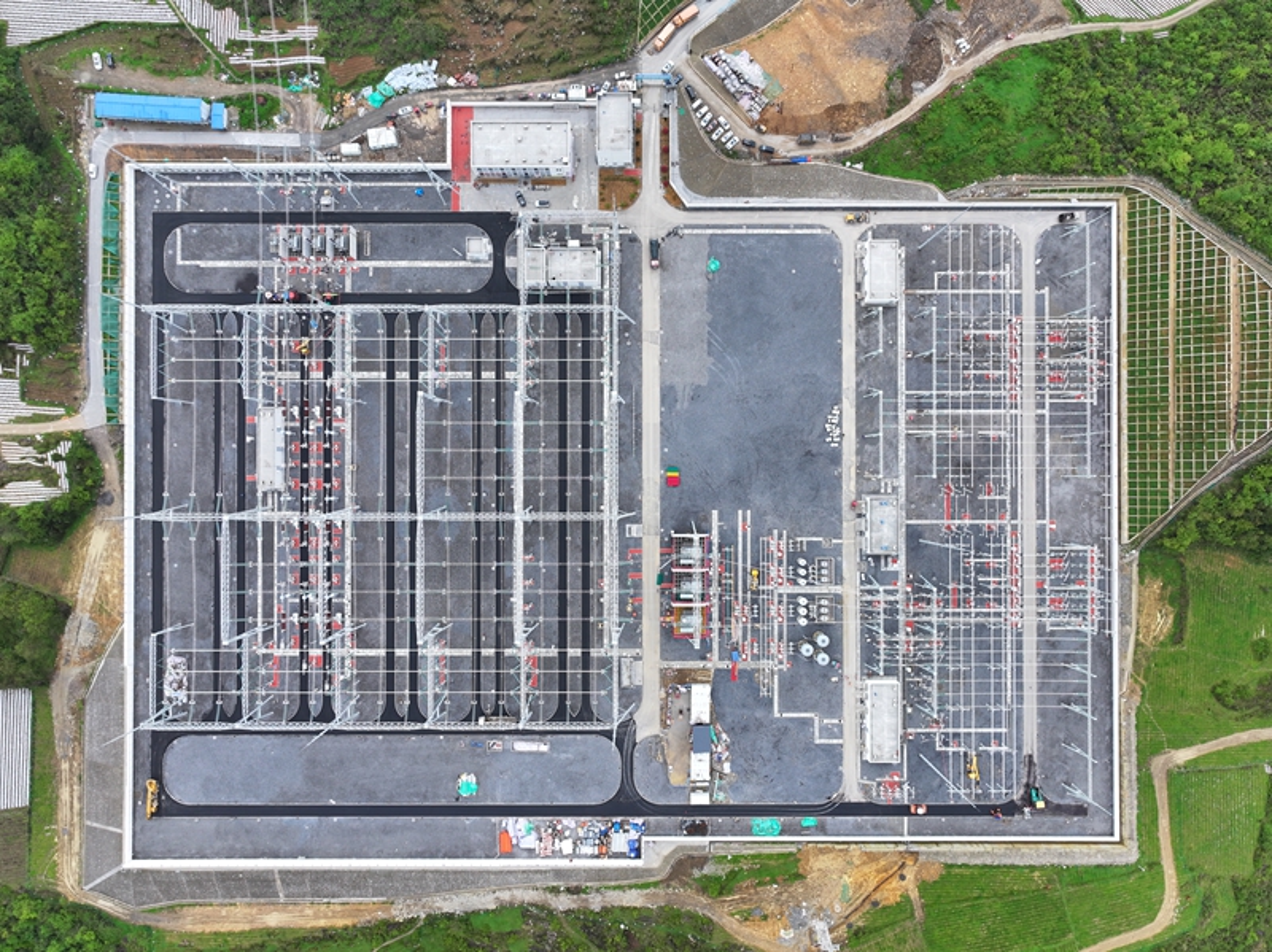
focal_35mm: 24
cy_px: 476
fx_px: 881
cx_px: 636
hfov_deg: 71.6
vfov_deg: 56.8
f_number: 2.8
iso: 100
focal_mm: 12.29
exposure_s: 1/500
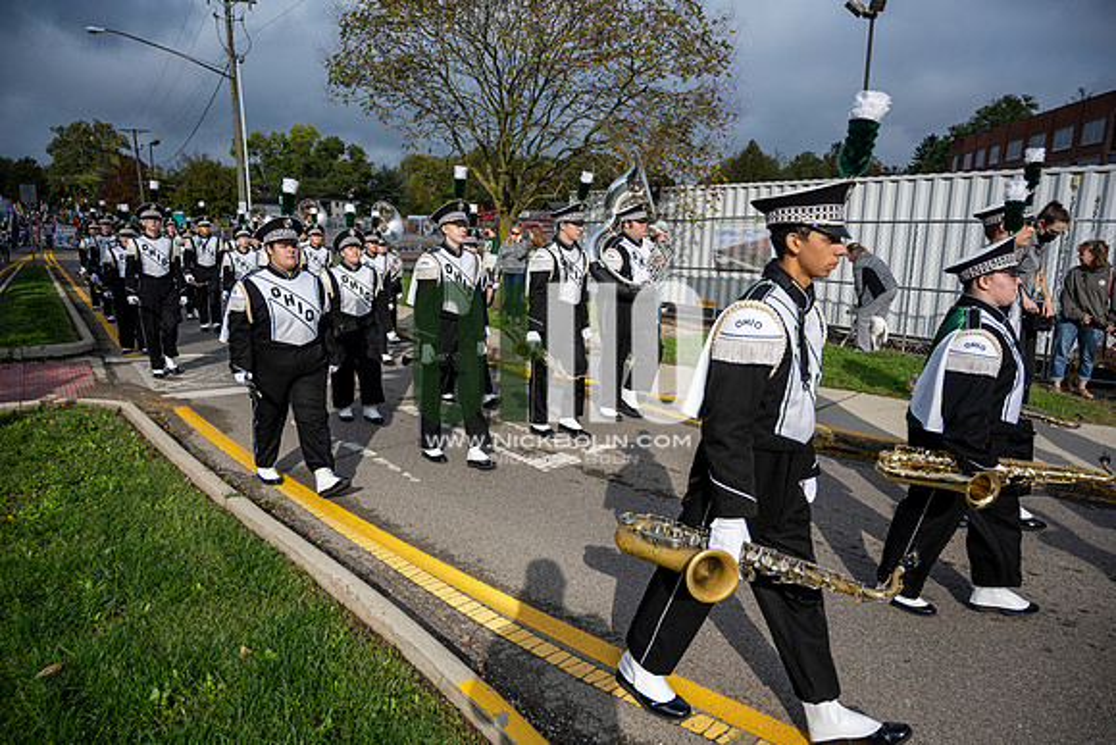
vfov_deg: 53.2
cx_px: 558
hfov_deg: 73.7
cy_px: 372
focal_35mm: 24
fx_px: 744
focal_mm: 24
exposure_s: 1/1600
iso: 125
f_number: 4
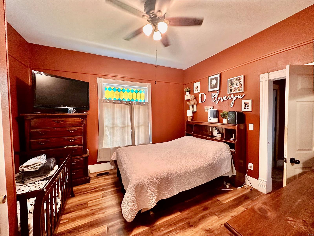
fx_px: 127
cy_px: 118
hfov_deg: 102.1
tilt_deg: -3.5
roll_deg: +0.2
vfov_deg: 85.7
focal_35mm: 14
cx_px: 157
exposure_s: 1/60
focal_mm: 2.22
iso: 200
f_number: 2.2
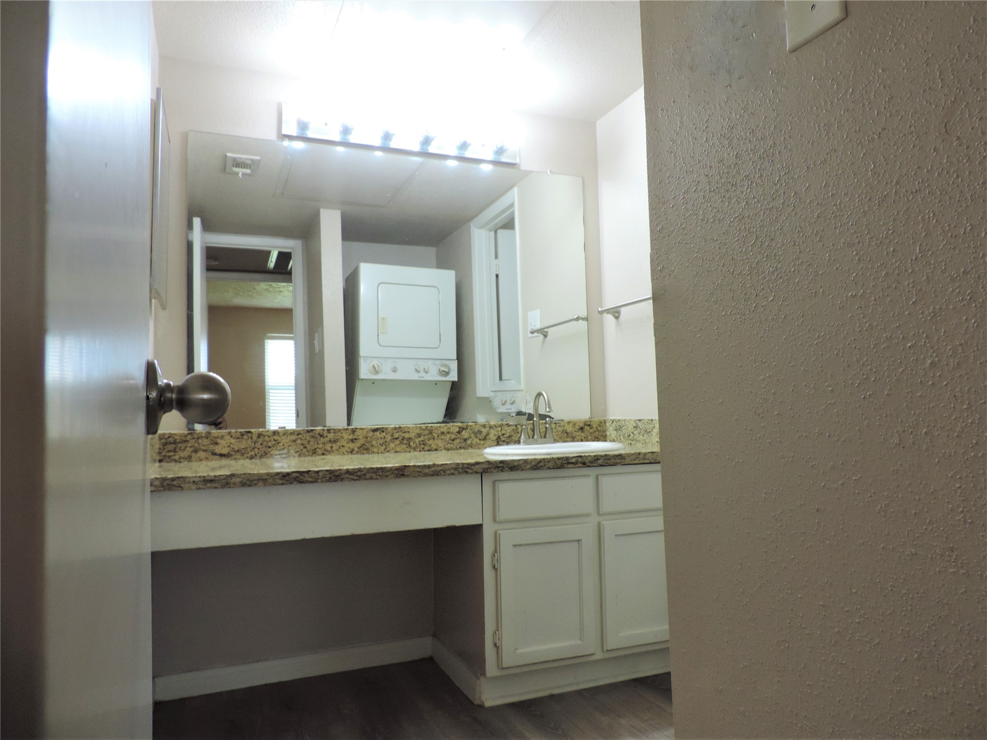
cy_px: 370
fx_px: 684
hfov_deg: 71.6
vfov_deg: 56.8
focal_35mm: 24
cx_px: 494
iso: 200
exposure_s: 1/30
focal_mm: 4.3
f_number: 3
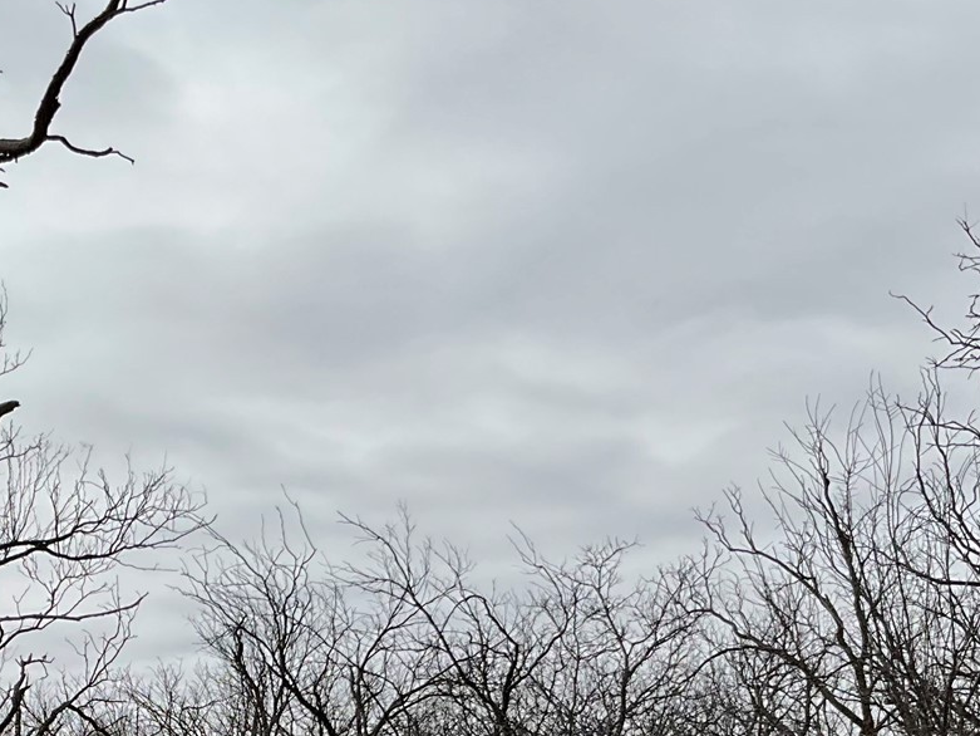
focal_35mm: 76
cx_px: 230
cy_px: 865
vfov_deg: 18.5
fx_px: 2152
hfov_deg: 25.3
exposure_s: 1/4405
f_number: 1.8
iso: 25
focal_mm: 3
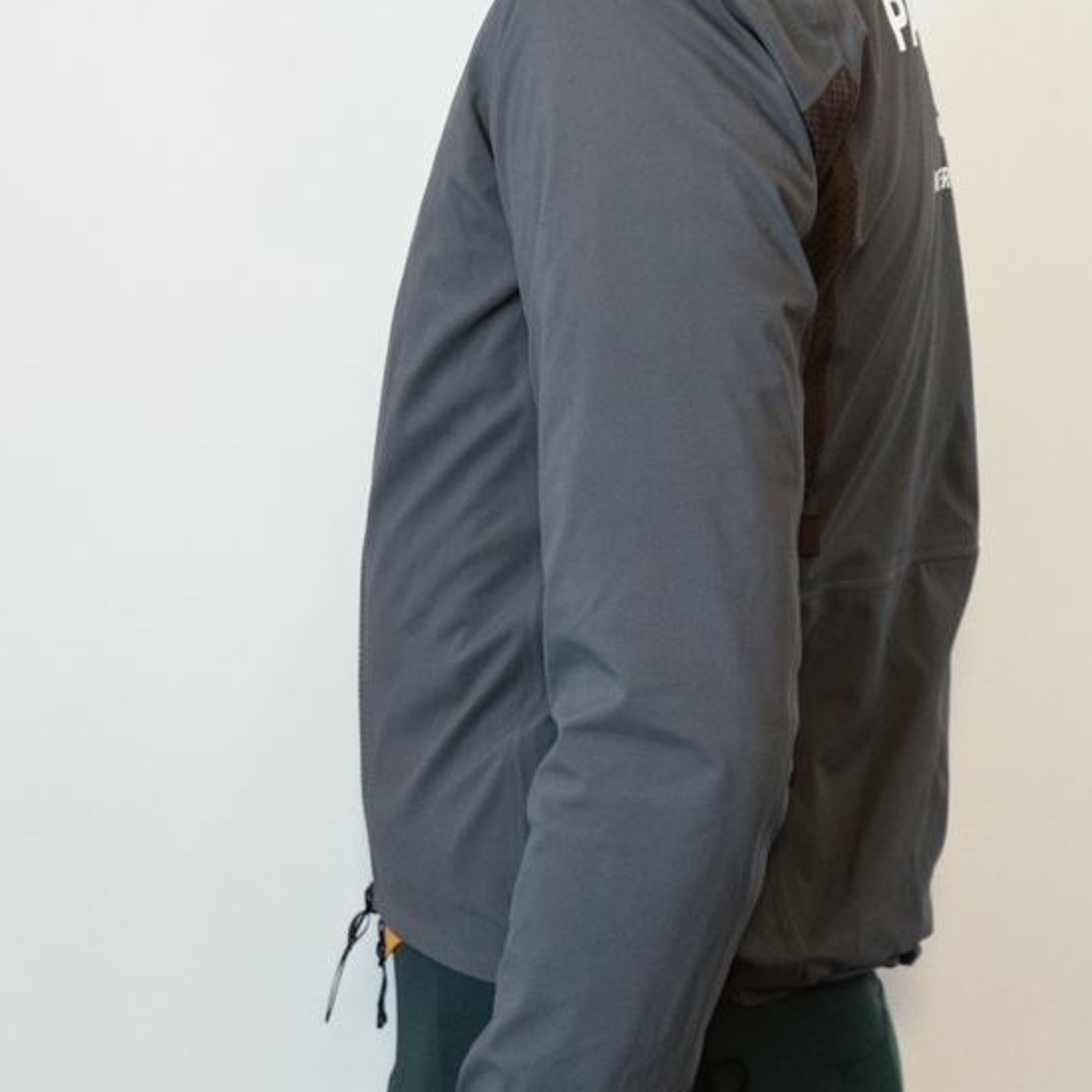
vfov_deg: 17.5
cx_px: 676
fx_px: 3533
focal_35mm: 99
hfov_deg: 17.5
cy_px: 363
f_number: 4.5
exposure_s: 1/125
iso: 1600
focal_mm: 50
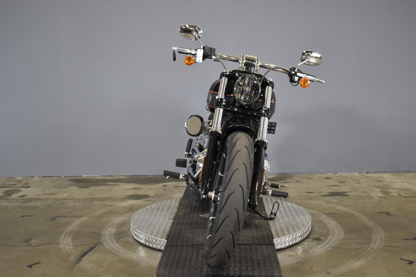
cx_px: 208
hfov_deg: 43.6
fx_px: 520
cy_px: 138
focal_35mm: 45
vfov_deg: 29.9
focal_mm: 30
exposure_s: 1/25
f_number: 4.2
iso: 400
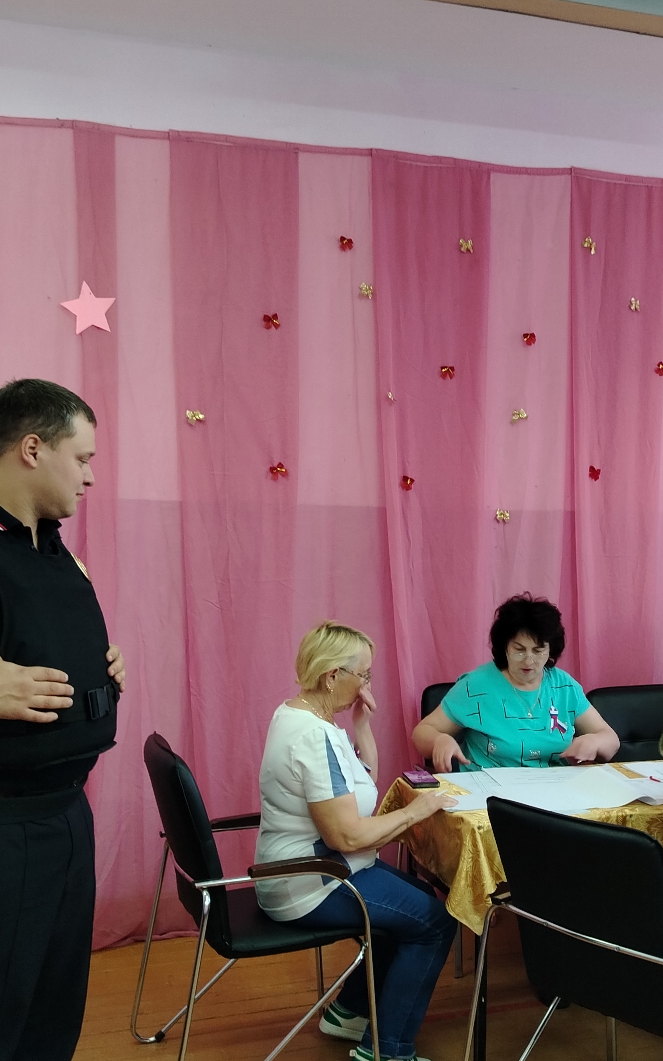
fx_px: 1214
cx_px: 448
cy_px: 618
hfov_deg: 30.3
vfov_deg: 47.0
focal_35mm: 42
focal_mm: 5.25
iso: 547
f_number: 1.75
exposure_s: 1/33.3
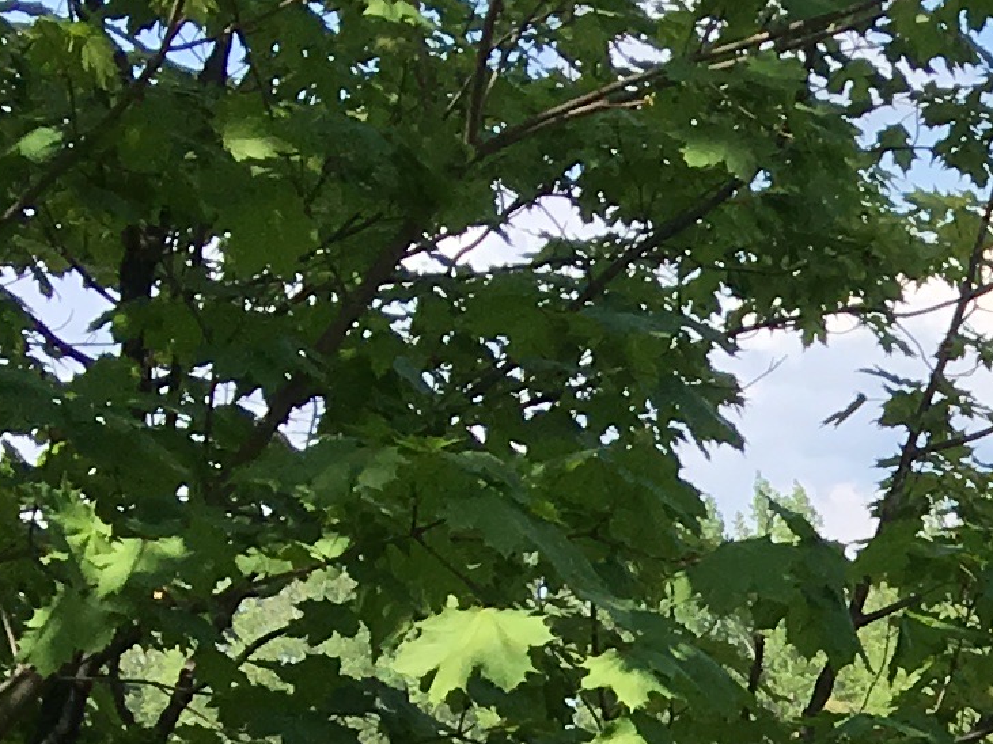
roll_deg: -0.4
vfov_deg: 8.7
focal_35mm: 160
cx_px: 2240
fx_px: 4589
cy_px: 1523
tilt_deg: -8.1
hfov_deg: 10.8
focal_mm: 4.15
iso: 25
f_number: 2.2
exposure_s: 1/1148
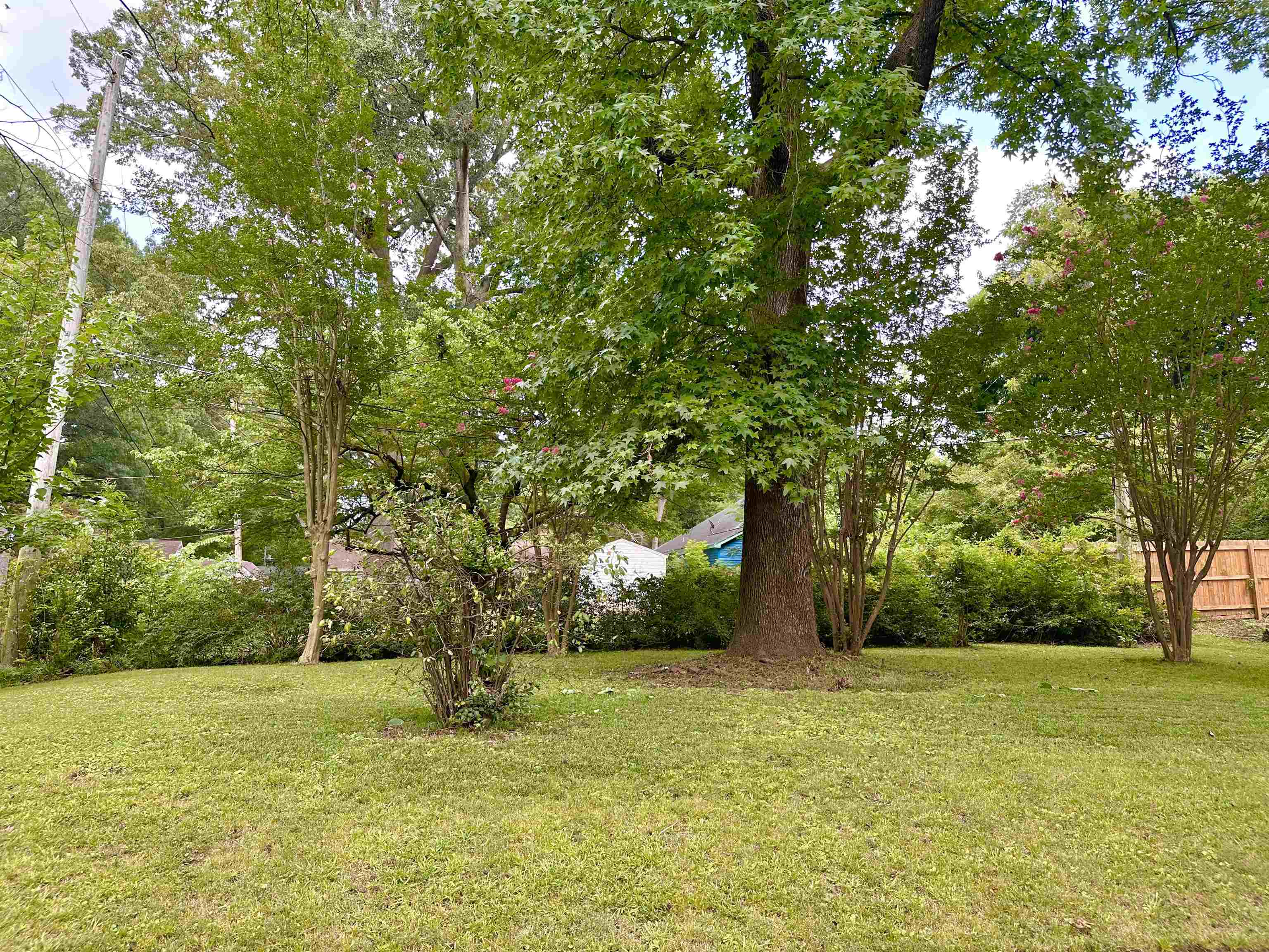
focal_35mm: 24
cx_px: 634
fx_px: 880
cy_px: 476
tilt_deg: +8.8
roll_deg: -0.3
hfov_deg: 71.6
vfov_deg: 56.8
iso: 80
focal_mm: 6.86
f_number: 1.78
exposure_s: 1/288
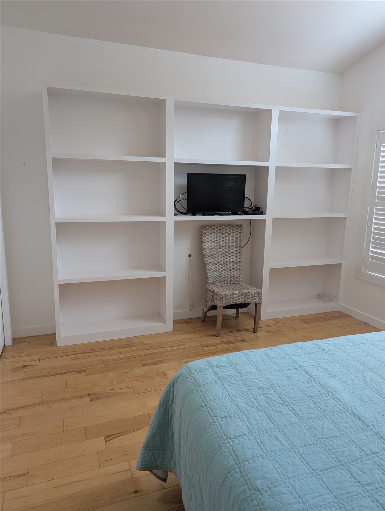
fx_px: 355
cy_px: 256
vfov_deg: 71.5
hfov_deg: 56.9
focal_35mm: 24
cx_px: 192
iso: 56
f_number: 1.85
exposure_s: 1/60
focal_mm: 6.81
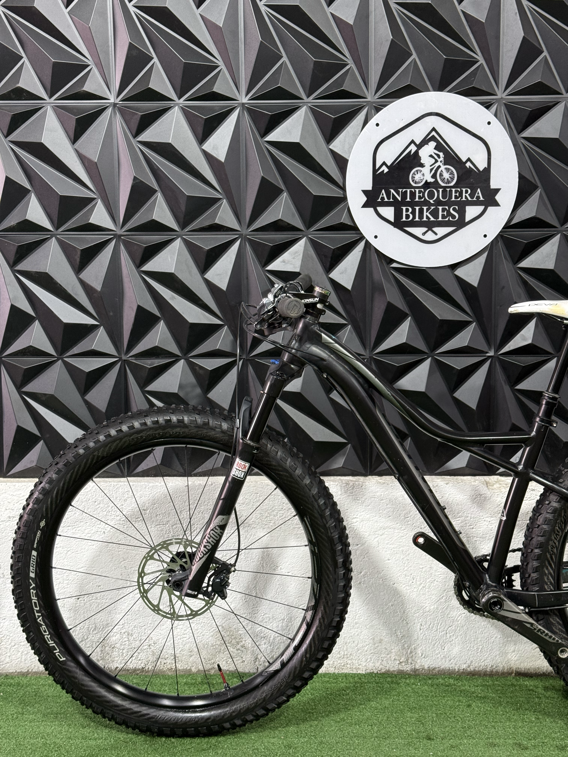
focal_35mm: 48
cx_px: 284
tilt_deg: -8.3
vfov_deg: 39.7
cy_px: 378
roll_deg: -0.3
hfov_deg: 30.3
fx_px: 1050
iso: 160
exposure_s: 1/60
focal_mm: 6.76
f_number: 1.78
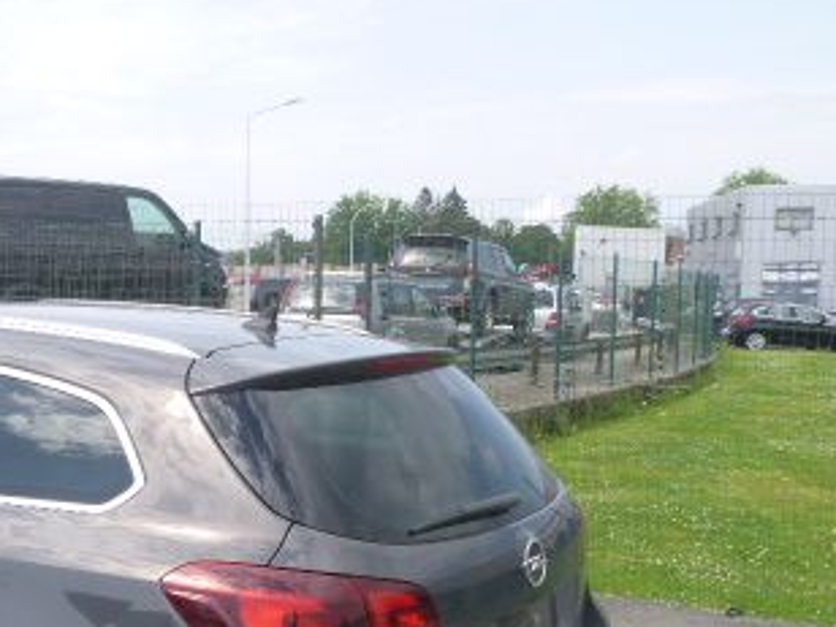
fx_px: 1256
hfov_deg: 34.7
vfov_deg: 27.5
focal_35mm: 52
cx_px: 79
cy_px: 502
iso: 100
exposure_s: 1/320
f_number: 3.9
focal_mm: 4.5
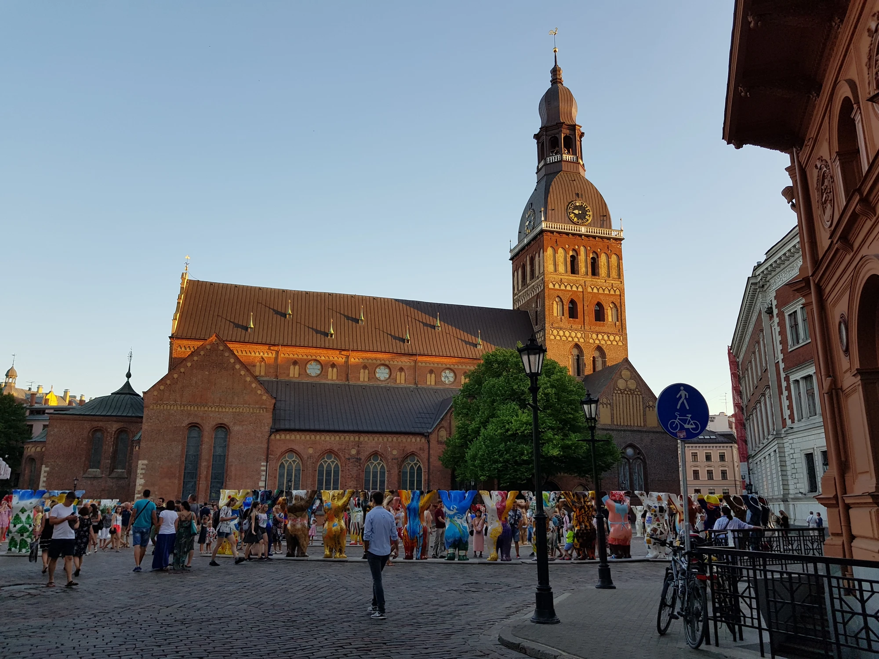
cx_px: 440
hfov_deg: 67.3
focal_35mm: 26
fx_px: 660
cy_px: 330
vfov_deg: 53.1
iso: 40
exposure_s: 1/283
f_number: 1.7
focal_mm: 4.2
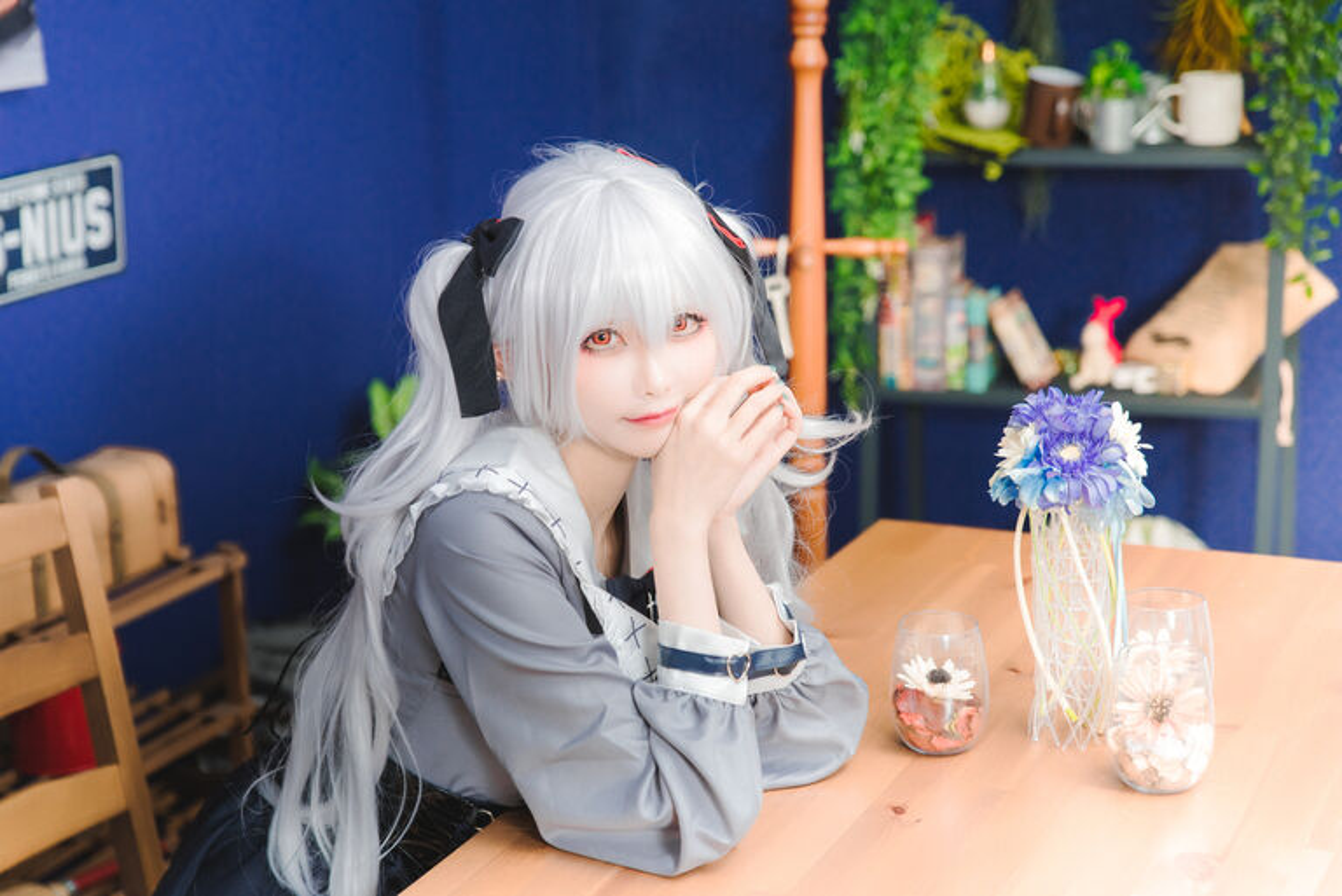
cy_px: 448
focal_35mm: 70
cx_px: 671
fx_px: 2611
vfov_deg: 19.5
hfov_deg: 28.8
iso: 500
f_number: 3.2
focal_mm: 70
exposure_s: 1/125
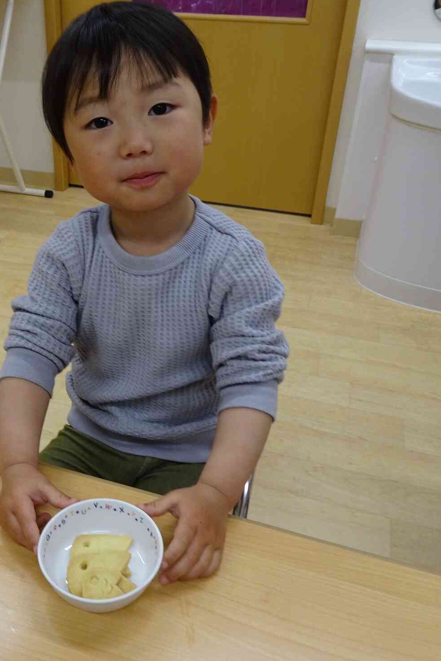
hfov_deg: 38.2
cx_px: 129
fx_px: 625
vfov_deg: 55.8
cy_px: 335
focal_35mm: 34
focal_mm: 4.1
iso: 100
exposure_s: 1/30
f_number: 3.5
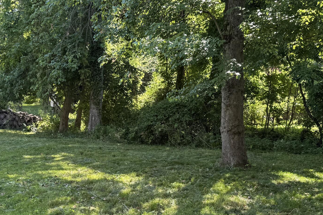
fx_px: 485
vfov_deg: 24.5
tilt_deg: -12.2
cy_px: 187
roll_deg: -1.5
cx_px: 142
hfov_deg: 36.8
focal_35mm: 54
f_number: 1.78
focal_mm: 6.76
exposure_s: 1/293
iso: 80
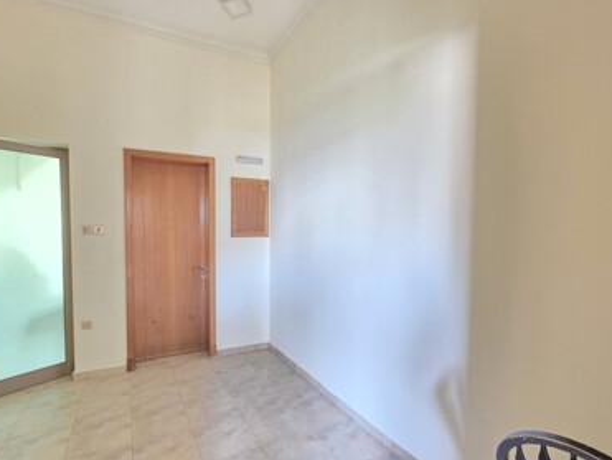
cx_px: 275
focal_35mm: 16
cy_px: 243
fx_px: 283
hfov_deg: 94.1
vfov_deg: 78.1
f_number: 1.9
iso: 1000
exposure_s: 1/33.3
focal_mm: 2.2
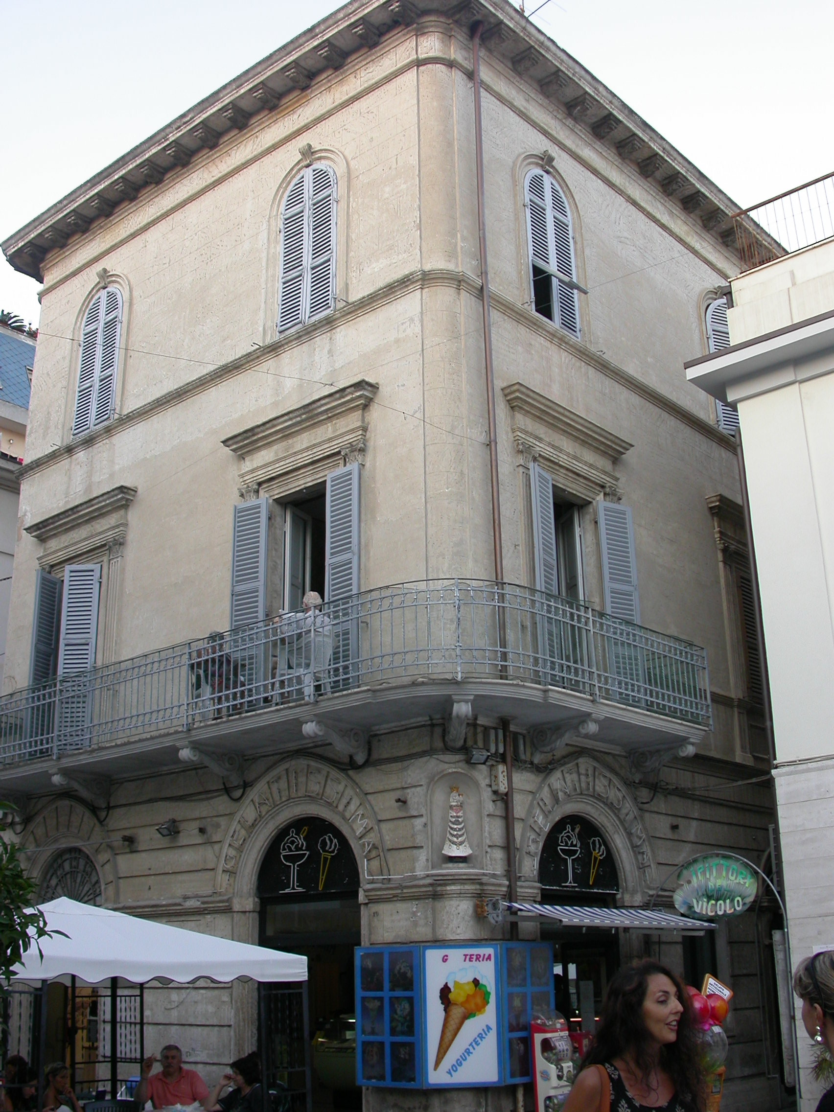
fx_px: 1221
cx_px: 417
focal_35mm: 38
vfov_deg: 49.0
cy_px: 556
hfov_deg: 37.7
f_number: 3.7
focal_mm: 7.85
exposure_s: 1/77.8
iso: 100
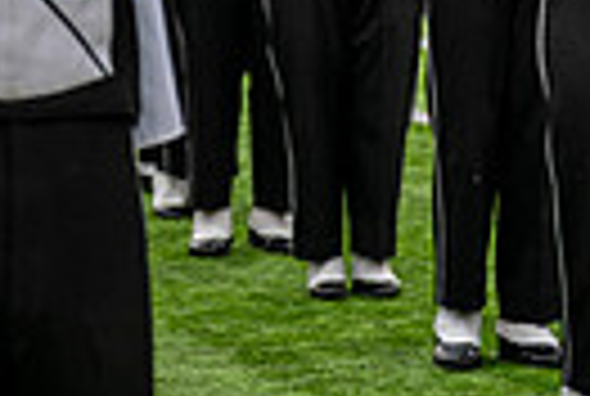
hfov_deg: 6.6
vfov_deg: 4.4
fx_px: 5076
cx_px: 694
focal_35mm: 309
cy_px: -277
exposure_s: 1/500
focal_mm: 70
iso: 100
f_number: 2.8
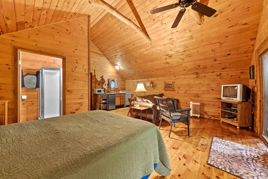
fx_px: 97
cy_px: 90
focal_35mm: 13
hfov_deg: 108.3
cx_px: 134
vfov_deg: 85.5
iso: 640
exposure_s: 5
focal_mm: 13
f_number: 9
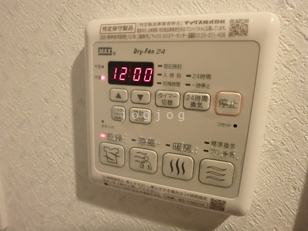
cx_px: 154
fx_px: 187
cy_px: 116
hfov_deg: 79.0
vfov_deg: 63.4
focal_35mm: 21
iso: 640
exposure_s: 1/30
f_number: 3.5
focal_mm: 3.7
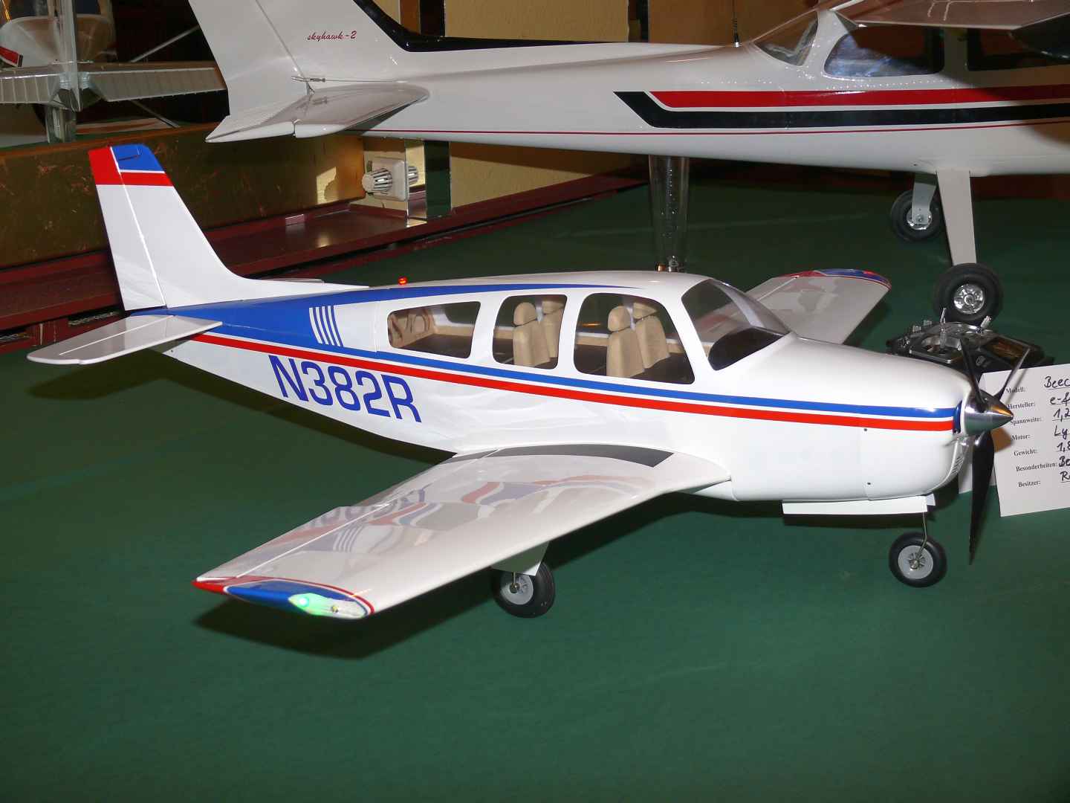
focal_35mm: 58
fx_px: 1793
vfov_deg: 25.2
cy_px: 402
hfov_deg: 33.2
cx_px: 535
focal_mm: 12.3
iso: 100
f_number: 3.2
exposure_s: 1/125
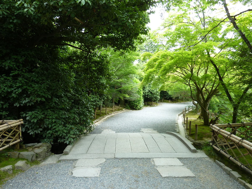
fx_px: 182
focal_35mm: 25
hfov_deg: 69.4
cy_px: 94
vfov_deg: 54.9
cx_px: 126
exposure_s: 1/30
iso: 100
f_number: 3.3
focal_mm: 4.1
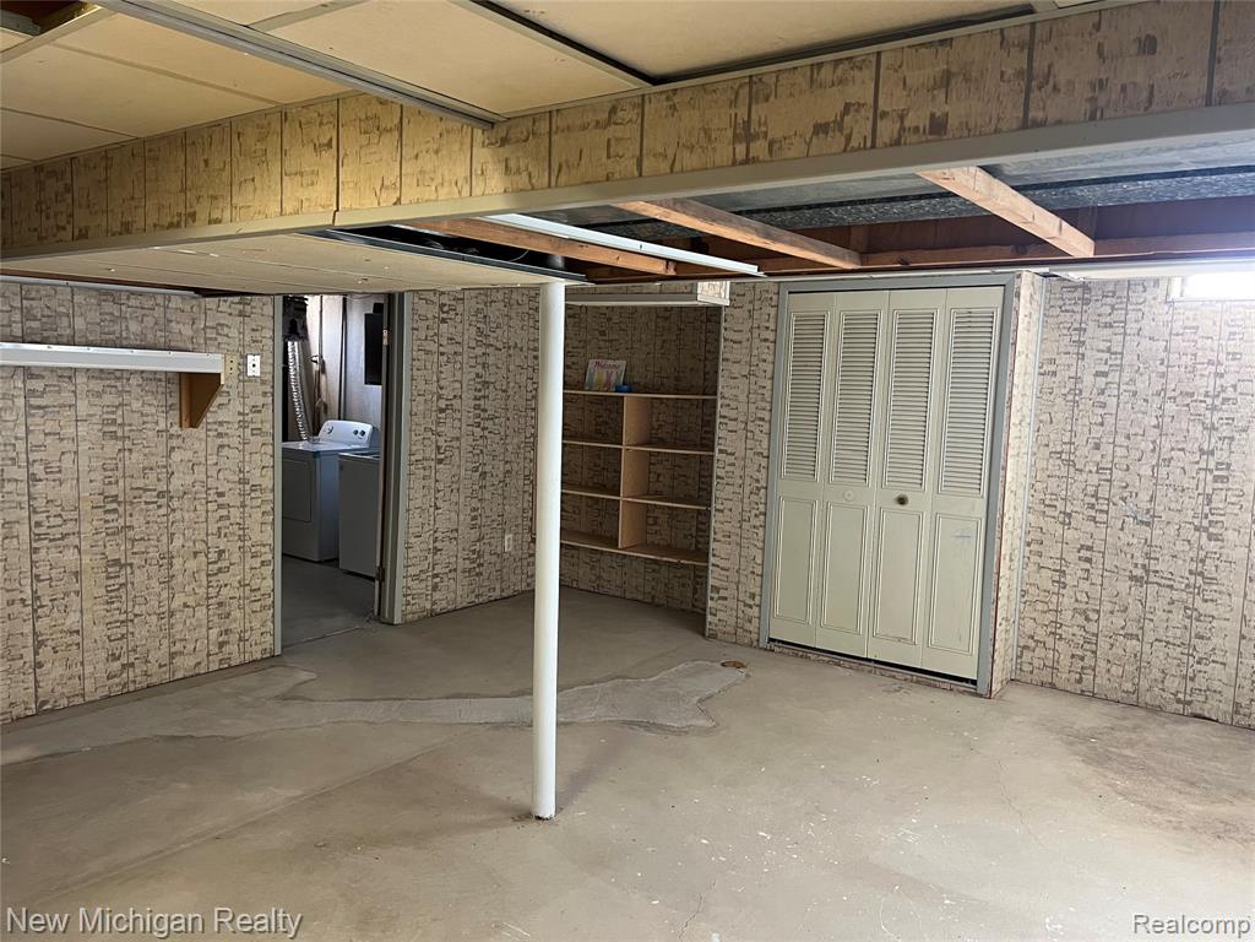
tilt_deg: -7.5
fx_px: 943
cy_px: 471
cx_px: 628
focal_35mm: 26
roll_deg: -1.5
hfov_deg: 67.3
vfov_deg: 53.1
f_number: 1.5
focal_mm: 5.7
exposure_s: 1/60
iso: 200
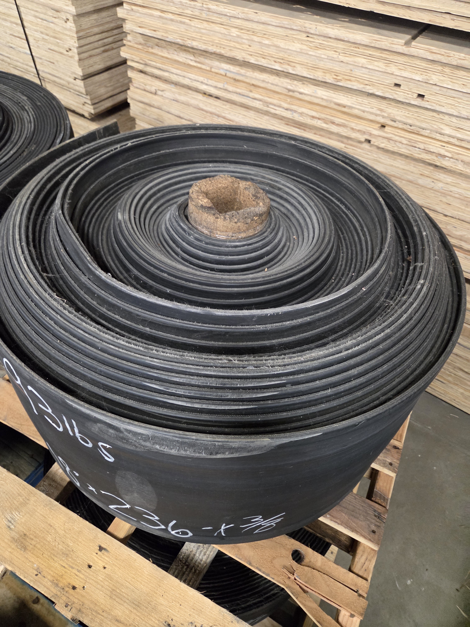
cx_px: 235
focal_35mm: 23
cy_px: 314
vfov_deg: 73.9
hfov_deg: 58.9
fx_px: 416
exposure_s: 1/120
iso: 2000
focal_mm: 5.4
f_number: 1.8
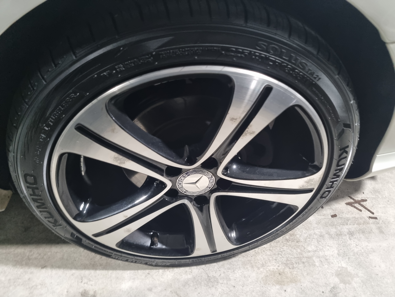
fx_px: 297
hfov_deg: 67.3
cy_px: 148
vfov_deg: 53.1
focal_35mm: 26
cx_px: 198
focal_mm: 5.4
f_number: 1.8
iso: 640
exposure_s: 1/24
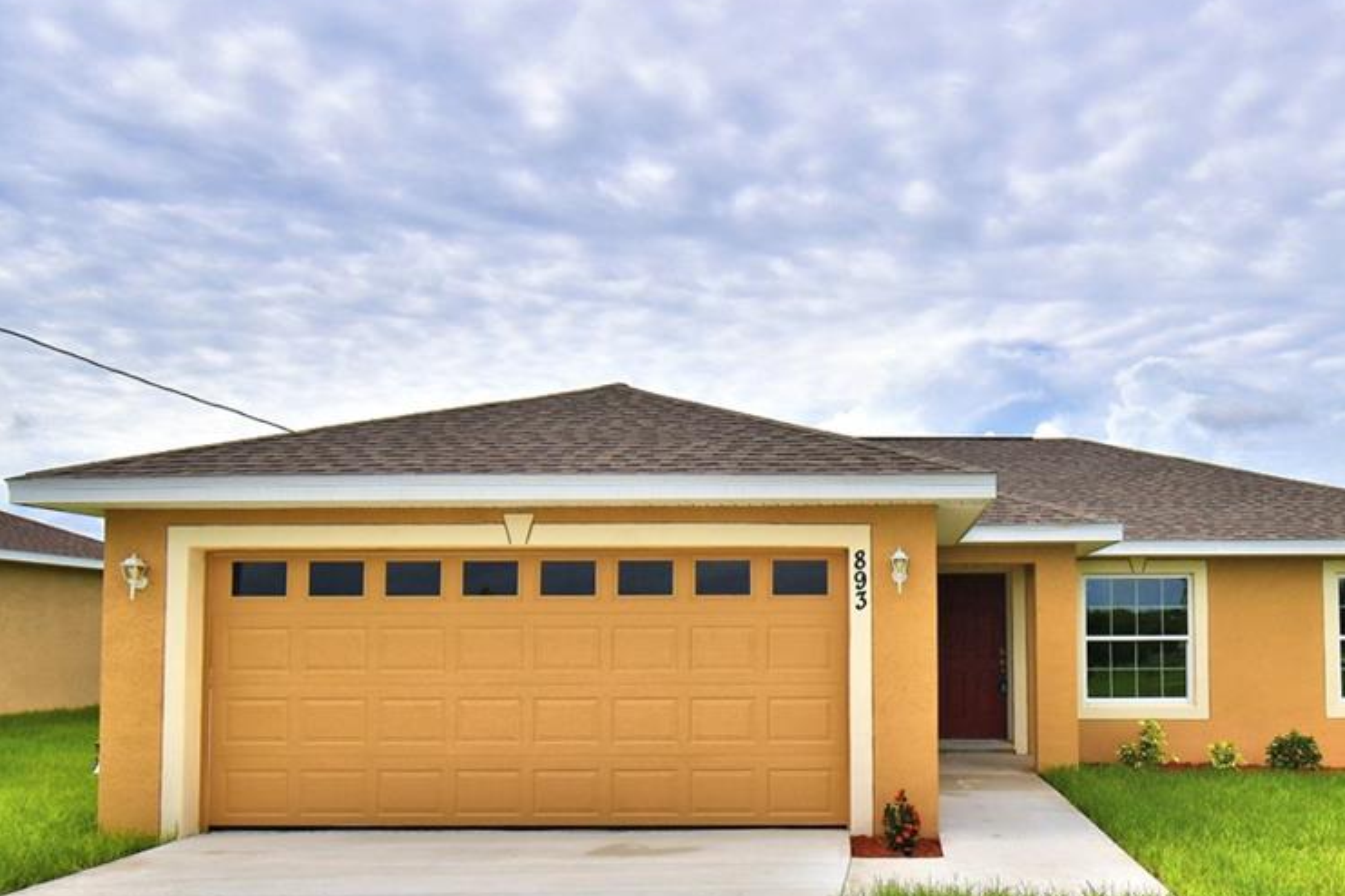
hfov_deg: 62.5
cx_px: 866
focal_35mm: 29
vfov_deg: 44.3
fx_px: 1083
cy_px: 597
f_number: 11
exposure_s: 1/500
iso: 200
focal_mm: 14
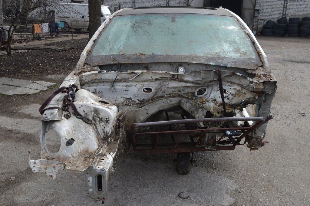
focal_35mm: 36
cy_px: 103
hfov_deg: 53.2
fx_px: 310
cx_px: 155
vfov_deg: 36.8
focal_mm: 24
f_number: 7.1
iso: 100
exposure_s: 1/200
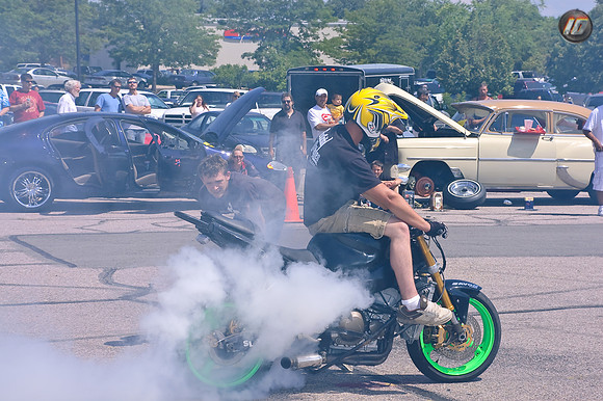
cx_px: 302
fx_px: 1657
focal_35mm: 99
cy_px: 200
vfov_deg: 13.8
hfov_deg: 20.6
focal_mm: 66
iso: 200
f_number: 11
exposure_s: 1/500
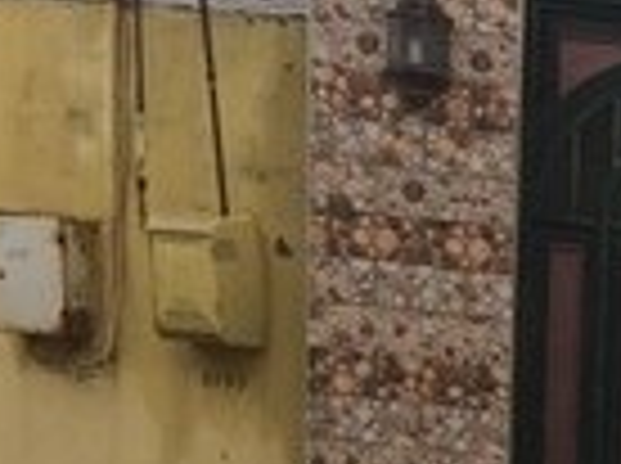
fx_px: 2489
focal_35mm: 139
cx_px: 1197
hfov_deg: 12.7
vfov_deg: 9.8
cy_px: 962
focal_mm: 4.15
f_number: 2.2
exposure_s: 1/507
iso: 32
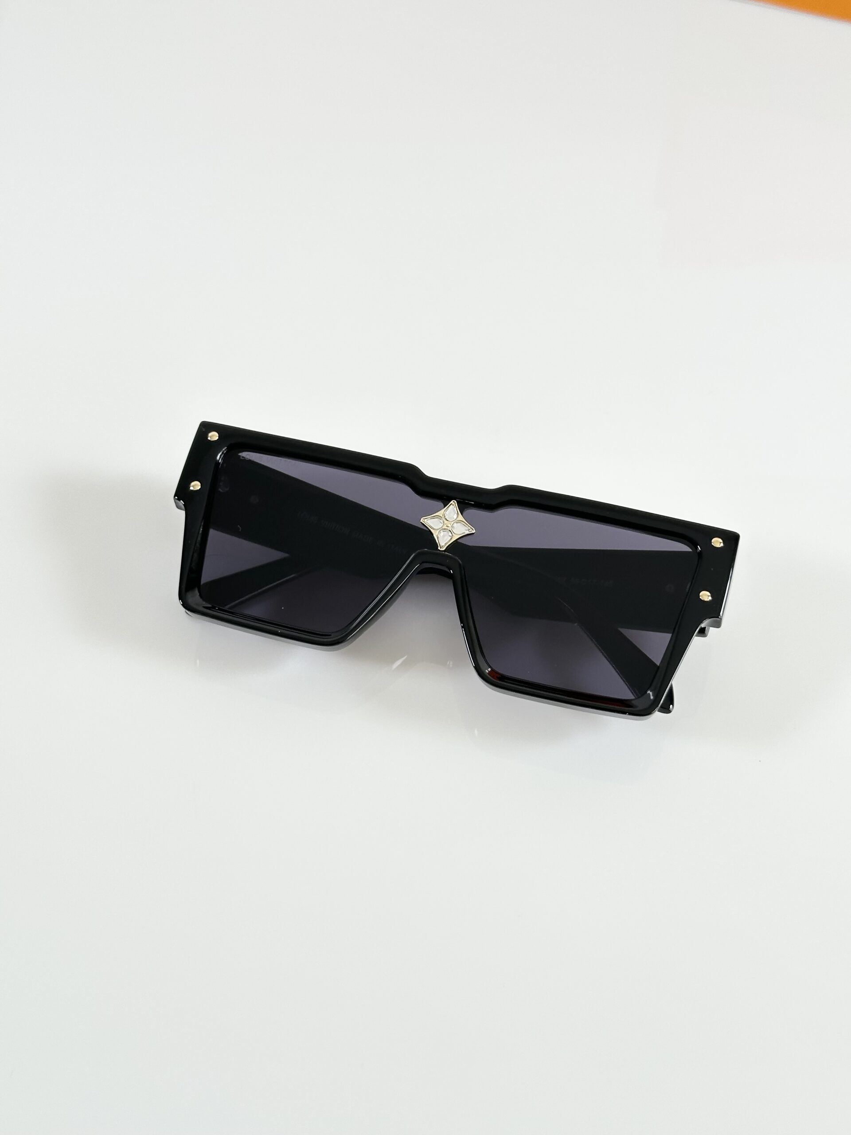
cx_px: 426
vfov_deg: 39.7
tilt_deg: -55.0
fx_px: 1573
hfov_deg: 30.3
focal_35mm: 48
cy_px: 568
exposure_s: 1/121
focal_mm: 6.86
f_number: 1.78
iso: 64
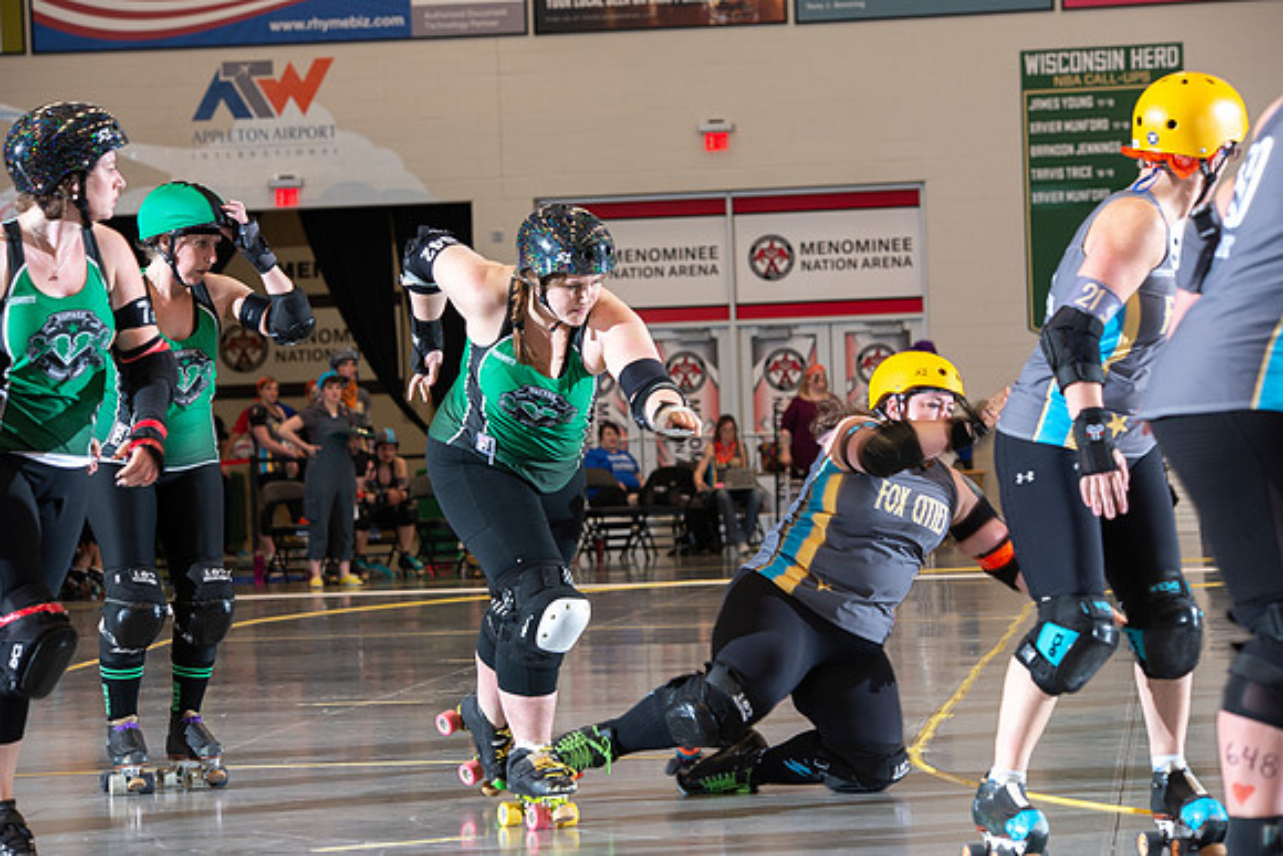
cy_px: 428
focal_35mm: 122
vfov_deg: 11.2
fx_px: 4349
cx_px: 642
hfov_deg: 16.8
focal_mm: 122
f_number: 5.6
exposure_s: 1/160
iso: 640
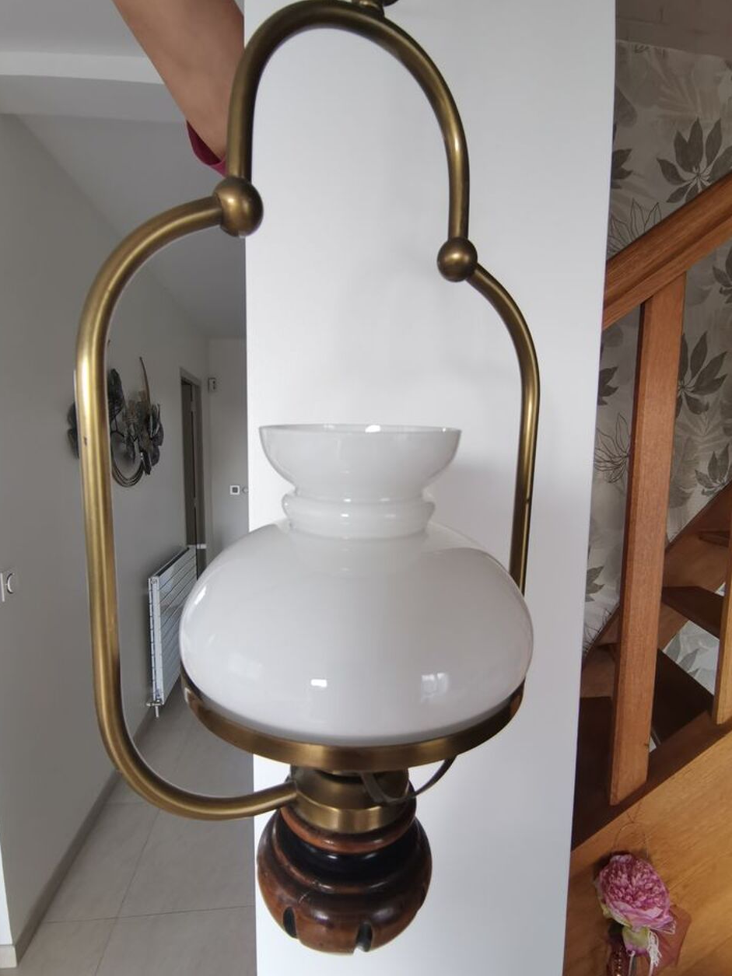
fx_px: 479
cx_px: 362
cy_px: 505
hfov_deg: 74.7
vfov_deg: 91.0
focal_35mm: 17
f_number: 2.2
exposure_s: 1/50
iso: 80
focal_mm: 2.23
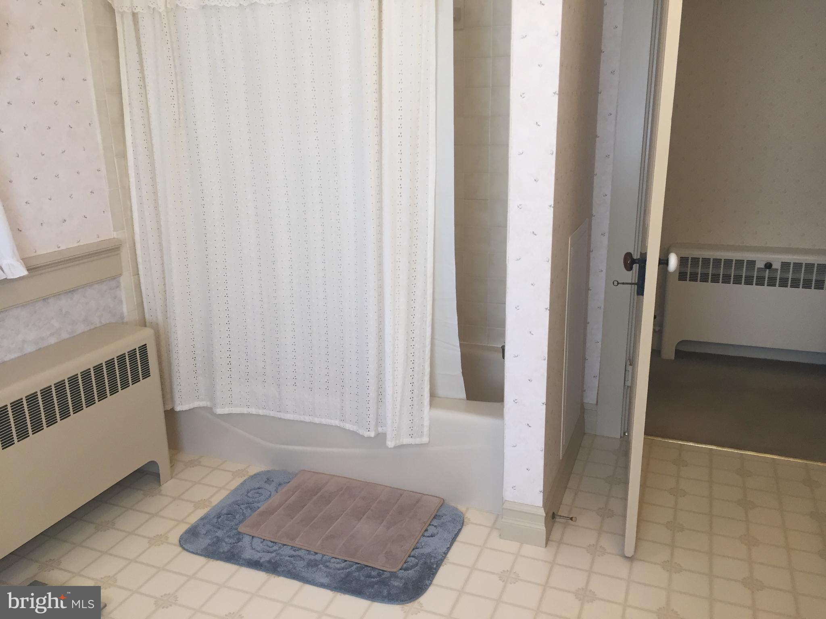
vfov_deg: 48.2
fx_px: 692
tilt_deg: -15.4
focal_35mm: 29
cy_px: 310
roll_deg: +0.3
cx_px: 413
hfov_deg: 61.7
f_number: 2.2
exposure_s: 1/30
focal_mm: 4.15
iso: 32
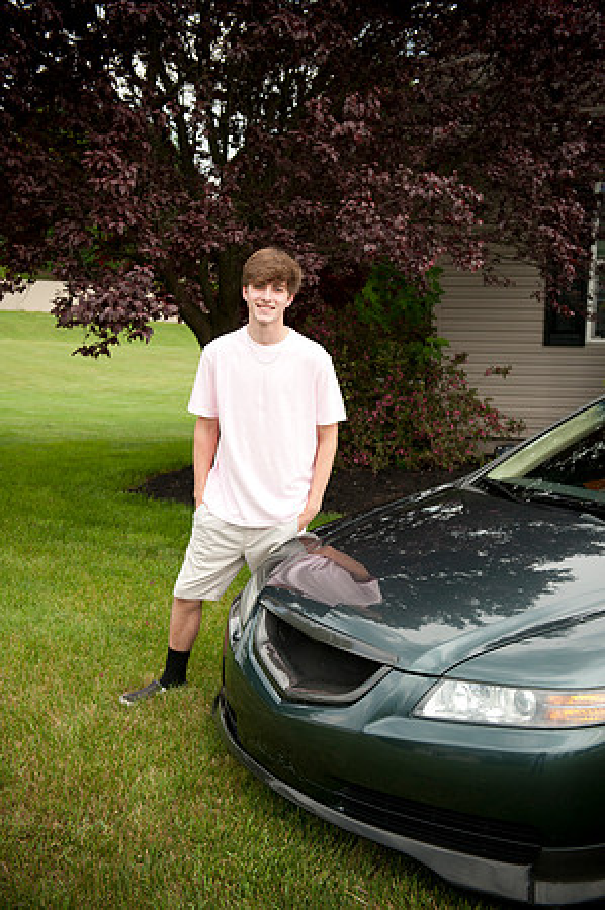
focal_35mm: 44
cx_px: 302
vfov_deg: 44.5
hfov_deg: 30.4
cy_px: 455
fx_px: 1112
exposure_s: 1/640
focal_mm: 44
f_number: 4.5
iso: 500
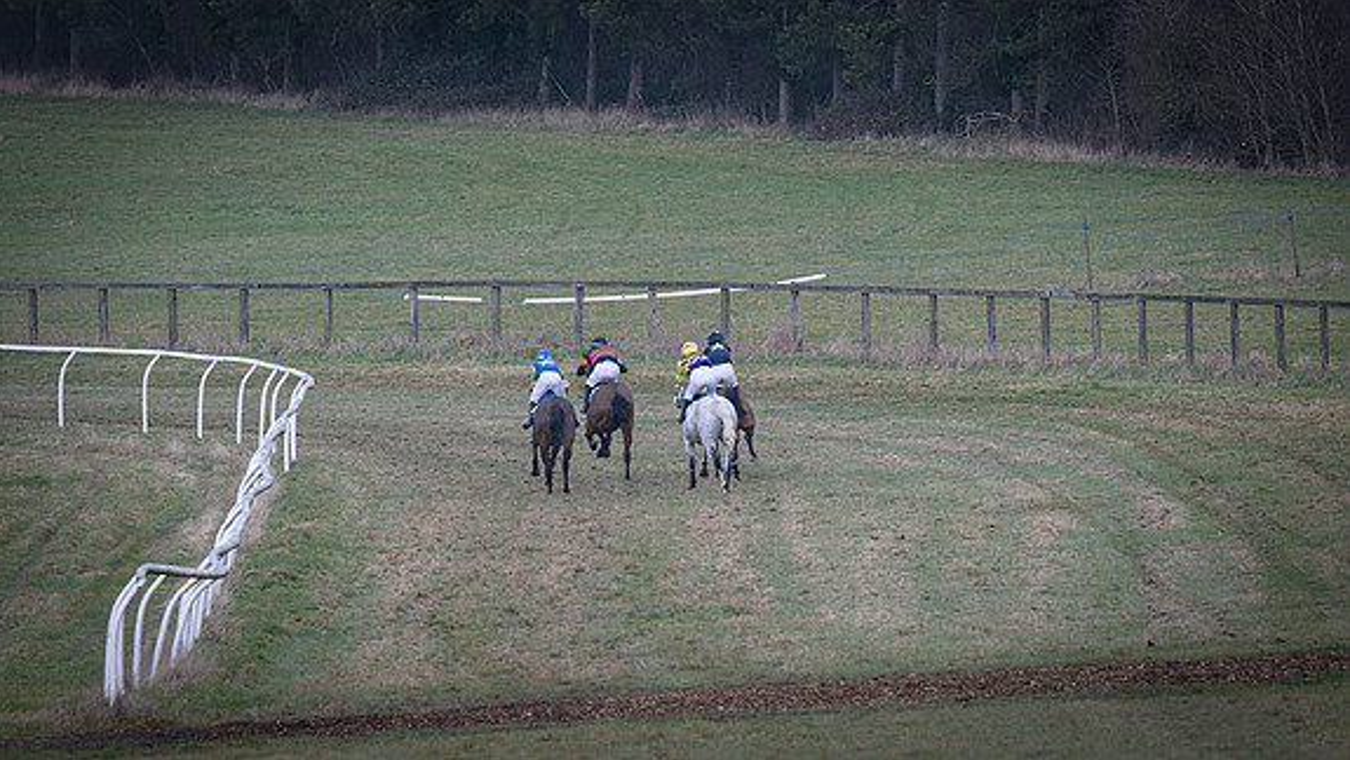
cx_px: 768
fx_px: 14217
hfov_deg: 5.4
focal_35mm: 397
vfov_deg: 3.1
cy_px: 451
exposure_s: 1/1000
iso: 320
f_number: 5
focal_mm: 200
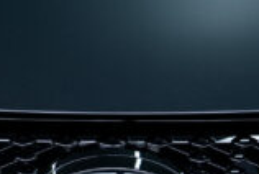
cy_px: 153
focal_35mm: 317
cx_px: -97
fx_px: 2285
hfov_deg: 6.4
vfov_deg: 4.4
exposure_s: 1/320
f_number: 2.8
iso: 125
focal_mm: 49
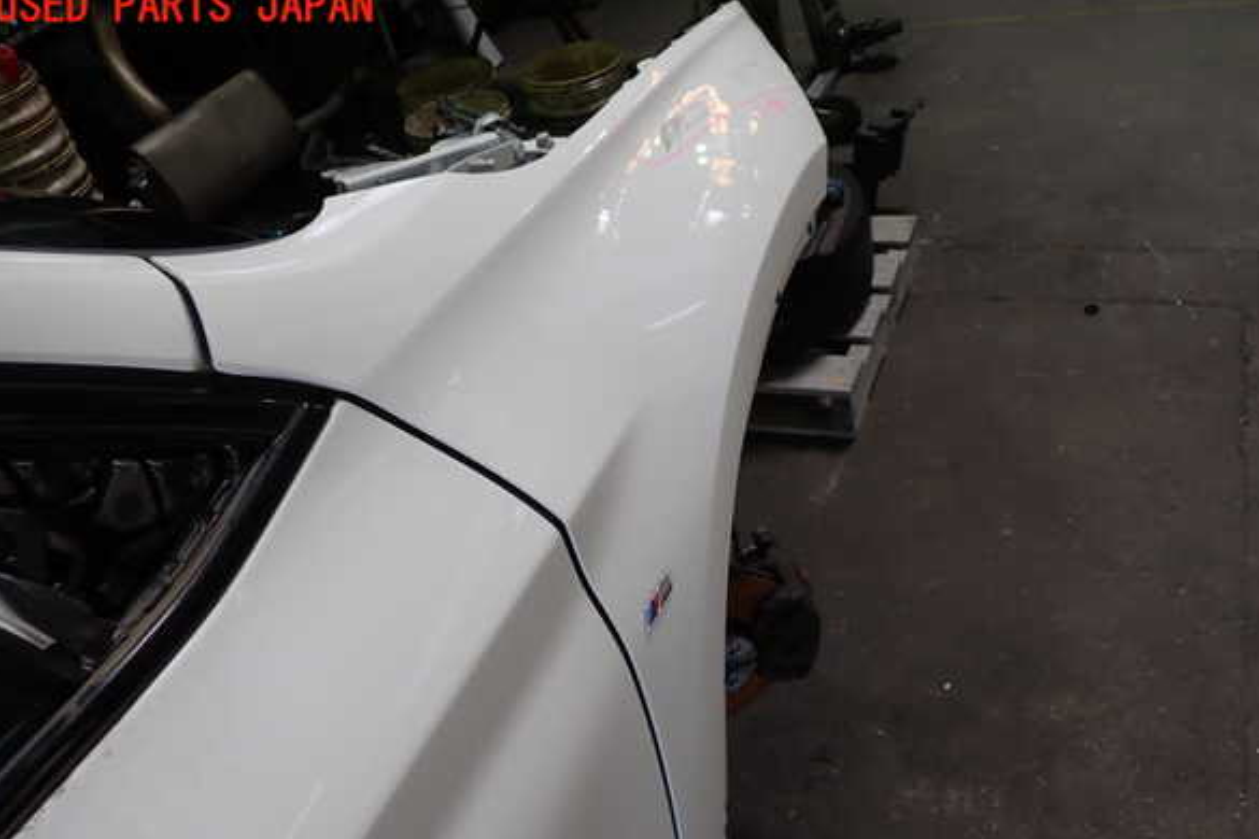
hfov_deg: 58.7
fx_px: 1119
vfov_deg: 41.1
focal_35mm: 32
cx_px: 628
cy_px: 465
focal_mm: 5.4
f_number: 2.3
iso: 100
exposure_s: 1/80
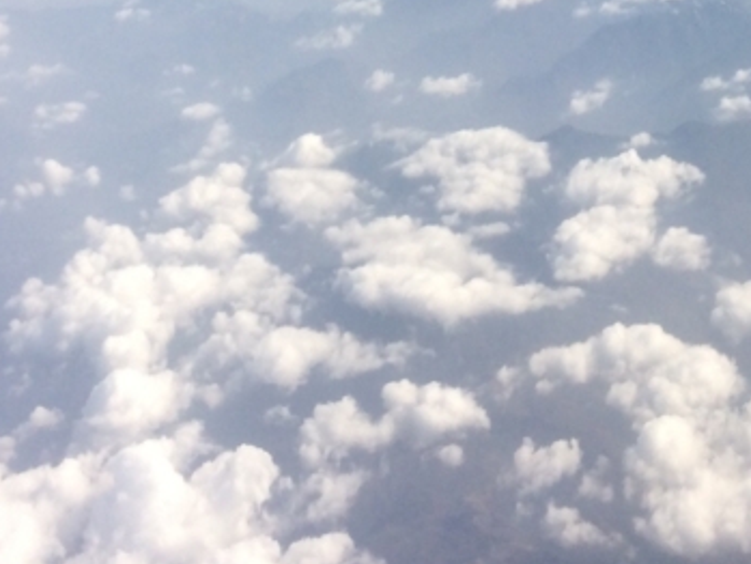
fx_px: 1845
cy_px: -205
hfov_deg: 23.0
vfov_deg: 16.3
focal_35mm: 85
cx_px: 433
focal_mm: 4.15
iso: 32
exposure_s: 1/2160
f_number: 2.2
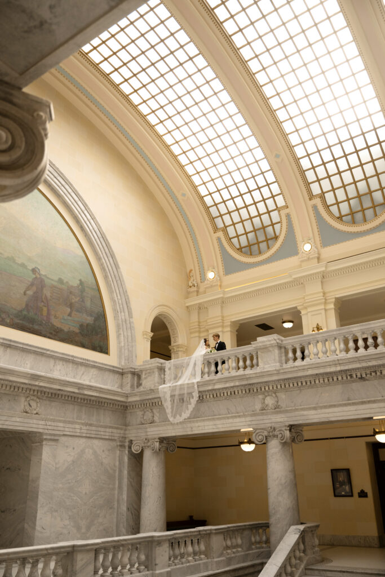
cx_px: 192
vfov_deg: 59.5
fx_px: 505
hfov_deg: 41.7
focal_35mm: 32
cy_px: 288
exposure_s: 1/500
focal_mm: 31.5
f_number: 2.8
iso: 400
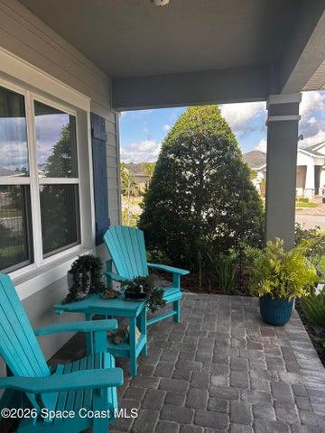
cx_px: 162
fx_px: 325
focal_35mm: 26
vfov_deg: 67.3
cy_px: 216
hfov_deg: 53.1
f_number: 1.5
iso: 50
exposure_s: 1/714
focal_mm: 5.7
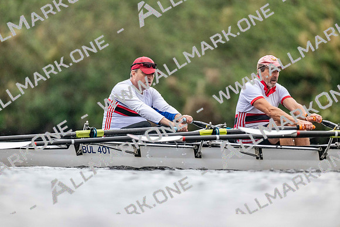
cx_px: 170
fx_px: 5668
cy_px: 114
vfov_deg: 2.3
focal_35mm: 600
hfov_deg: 3.4
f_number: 4
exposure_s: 1/2500
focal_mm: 600
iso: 4000
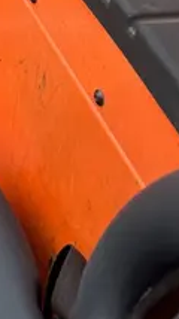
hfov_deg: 11.1
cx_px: -195
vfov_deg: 20.6
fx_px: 820
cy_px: -59
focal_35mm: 97
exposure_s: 1/513
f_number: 1.5
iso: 50
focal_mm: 5.7
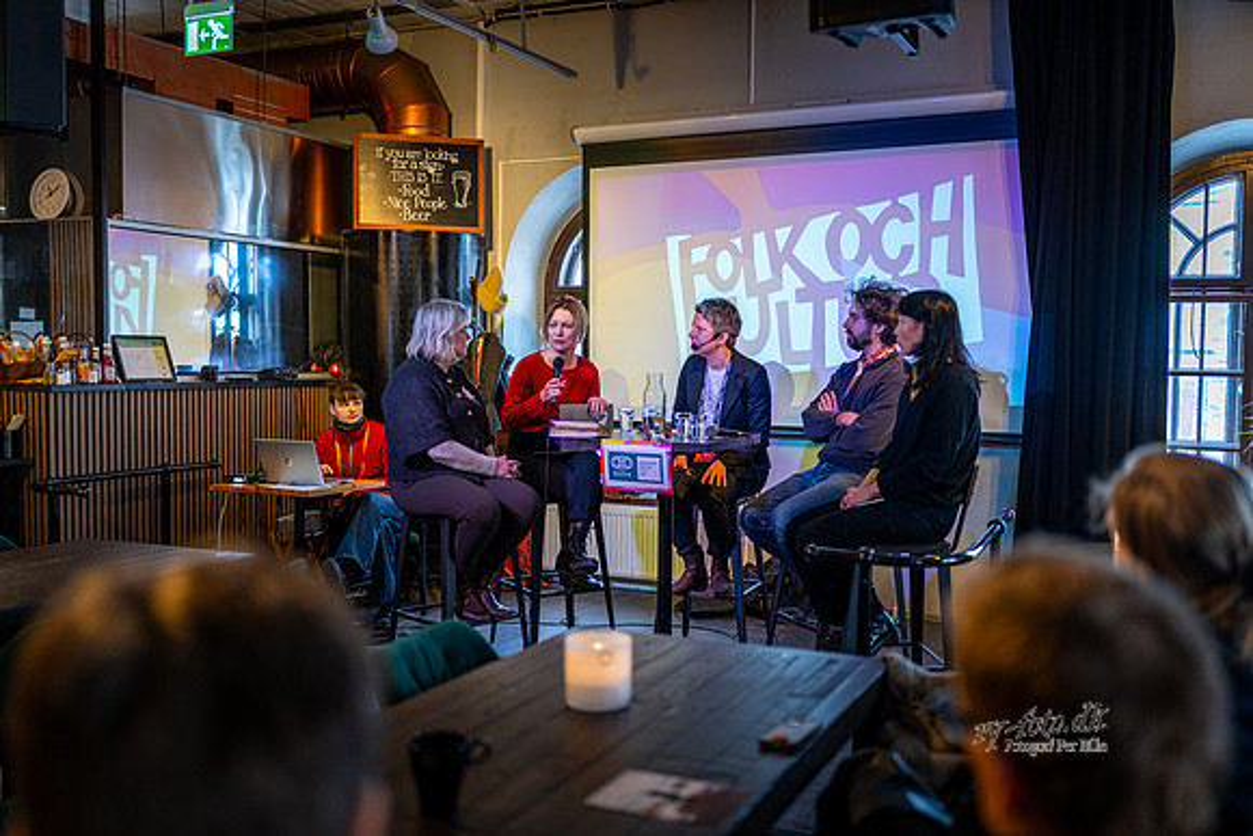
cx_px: 626
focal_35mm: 35
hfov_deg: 54.4
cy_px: 418
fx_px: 1218
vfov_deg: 37.9
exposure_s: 1/160
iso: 500
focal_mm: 35
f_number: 1.4
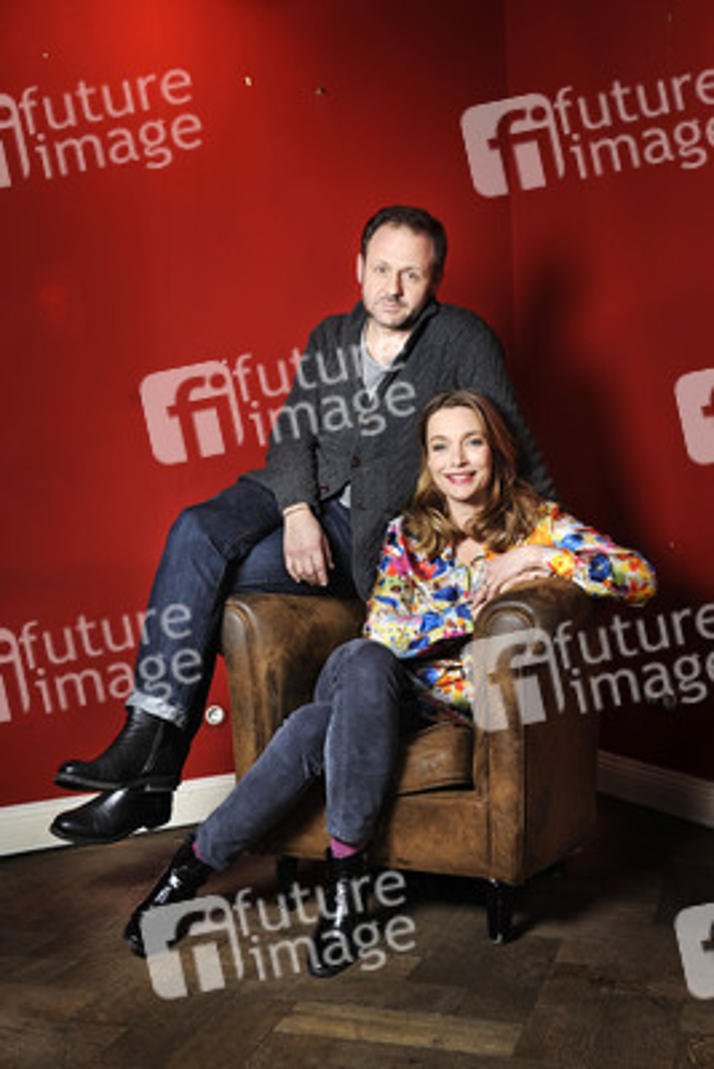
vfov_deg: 50.7
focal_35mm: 38
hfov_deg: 35.1
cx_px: 357
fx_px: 1129
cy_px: 534
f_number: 4.5
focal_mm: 38
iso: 640
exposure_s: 1/60
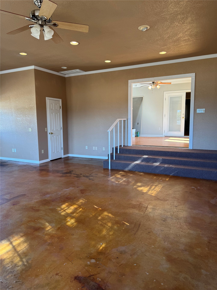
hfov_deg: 56.8
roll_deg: +1.2
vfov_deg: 71.6
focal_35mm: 24
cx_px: 108
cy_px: 145
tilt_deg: -7.4
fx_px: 201
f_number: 1.78
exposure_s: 1/120
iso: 100
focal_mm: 6.76
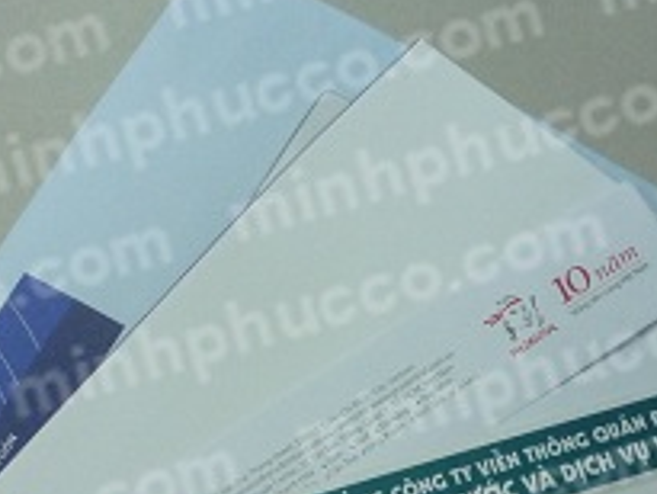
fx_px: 1386
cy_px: 528
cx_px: 346
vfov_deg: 19.4
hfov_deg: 26.7
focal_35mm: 73
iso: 320
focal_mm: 5.2
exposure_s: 1/30
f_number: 3.3
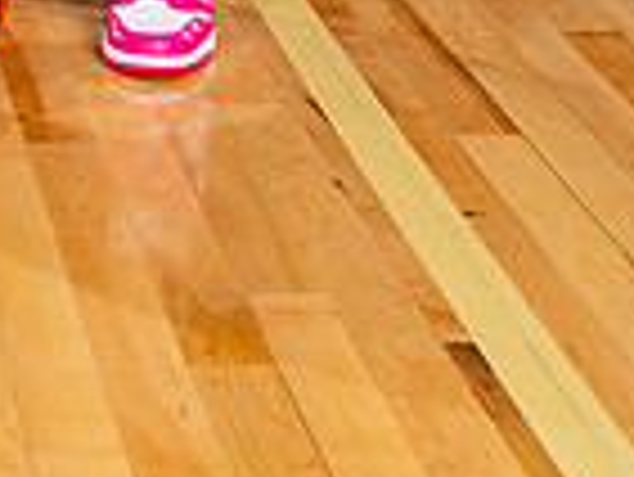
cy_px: -504
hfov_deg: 13.6
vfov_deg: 9.6
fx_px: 2640
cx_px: 45
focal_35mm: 144
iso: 200
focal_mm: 47
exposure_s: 1/250
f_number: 5.6
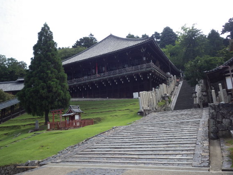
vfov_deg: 49.8
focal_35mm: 28
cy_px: 86
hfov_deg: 63.3
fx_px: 189
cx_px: 108
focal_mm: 4.5
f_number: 2.8
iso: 125
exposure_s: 1/1500
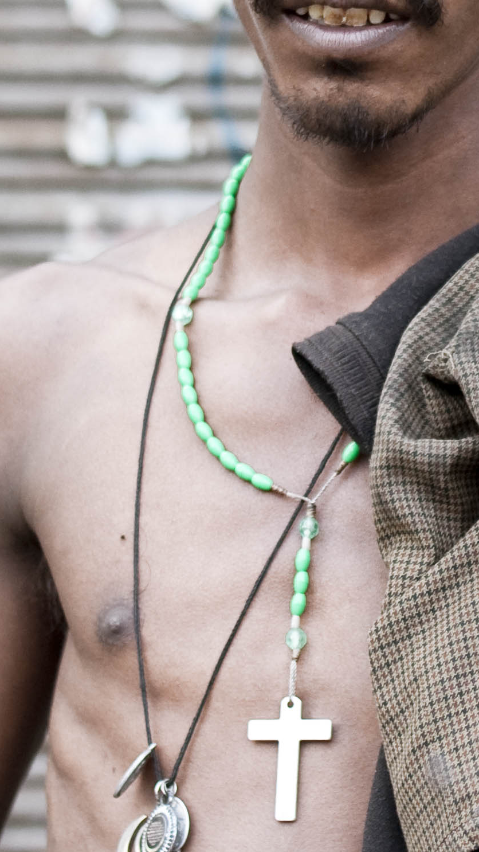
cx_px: 572
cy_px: 243
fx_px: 3579
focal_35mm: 159
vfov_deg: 13.5
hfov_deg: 7.6
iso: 200
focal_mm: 35
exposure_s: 1/125
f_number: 3.2
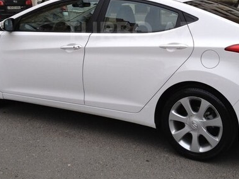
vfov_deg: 23.6
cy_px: 31
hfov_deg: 31.7
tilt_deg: -4.3
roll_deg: -0.3
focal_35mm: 61
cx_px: 130
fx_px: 421
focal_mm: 4.28
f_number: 2.4
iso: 50
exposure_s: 1/968
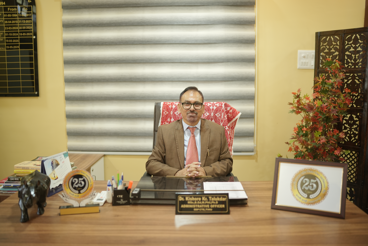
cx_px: 184
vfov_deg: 37.9
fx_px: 358
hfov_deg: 54.4
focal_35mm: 35
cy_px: 123
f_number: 1.4
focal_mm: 35
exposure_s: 1/160
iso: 800
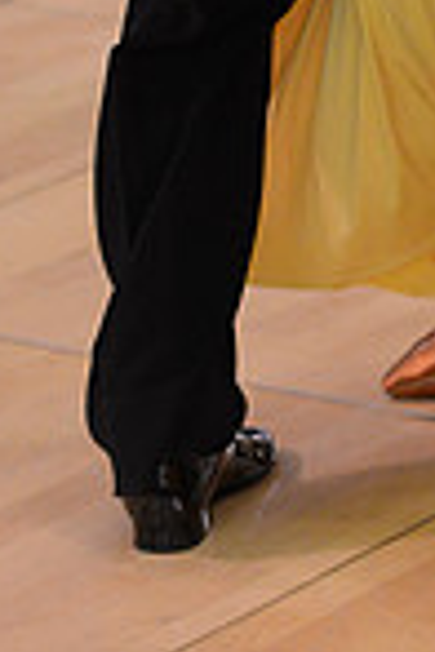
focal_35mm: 277
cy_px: -617
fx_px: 5020
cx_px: 482
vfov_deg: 7.2
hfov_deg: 4.9
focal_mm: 70
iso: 2500
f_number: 2.8
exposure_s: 1/250
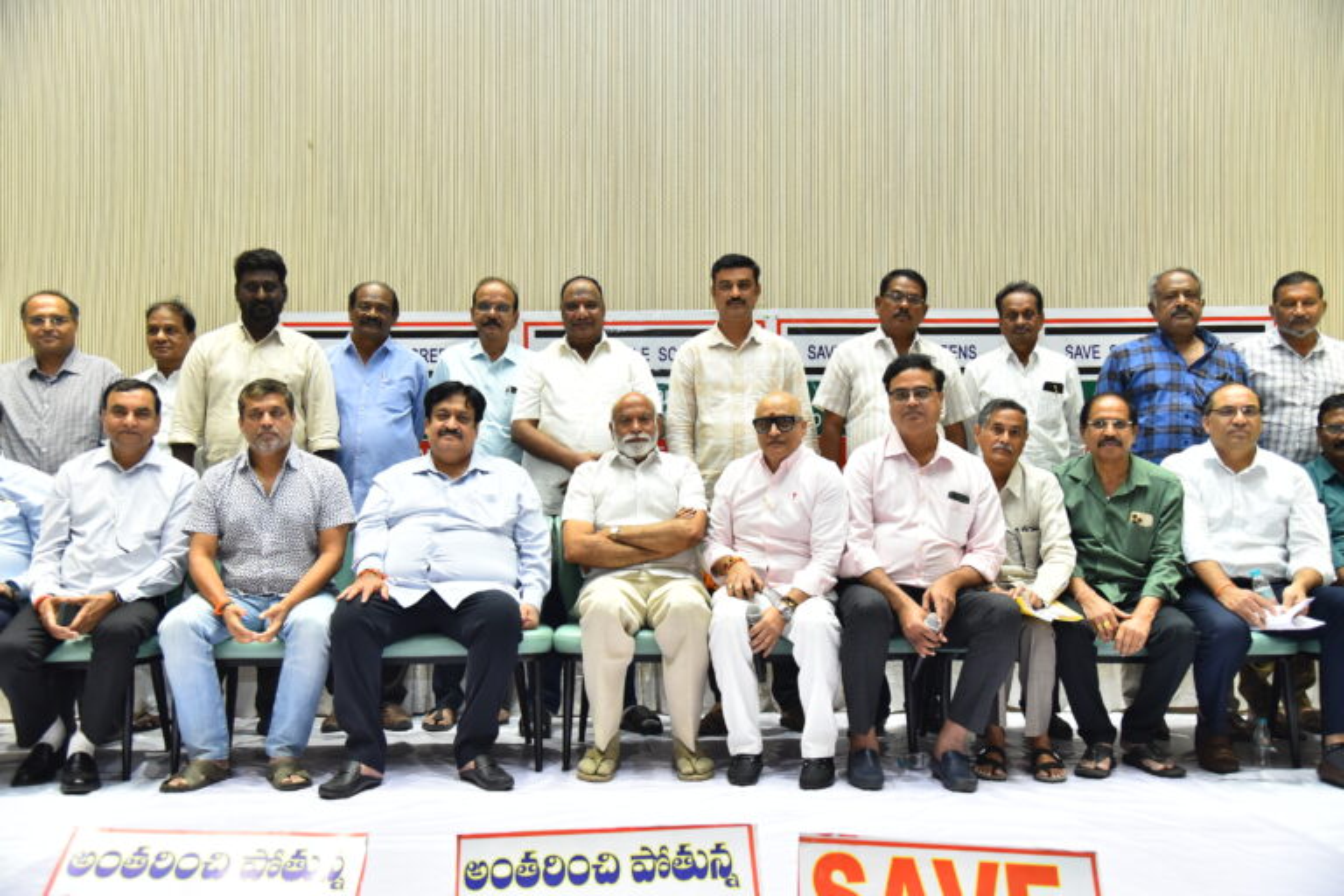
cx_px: 672
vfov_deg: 35.1
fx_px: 1419
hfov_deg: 50.7
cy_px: 448
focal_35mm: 38
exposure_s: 1/125
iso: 2000
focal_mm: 38
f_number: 4
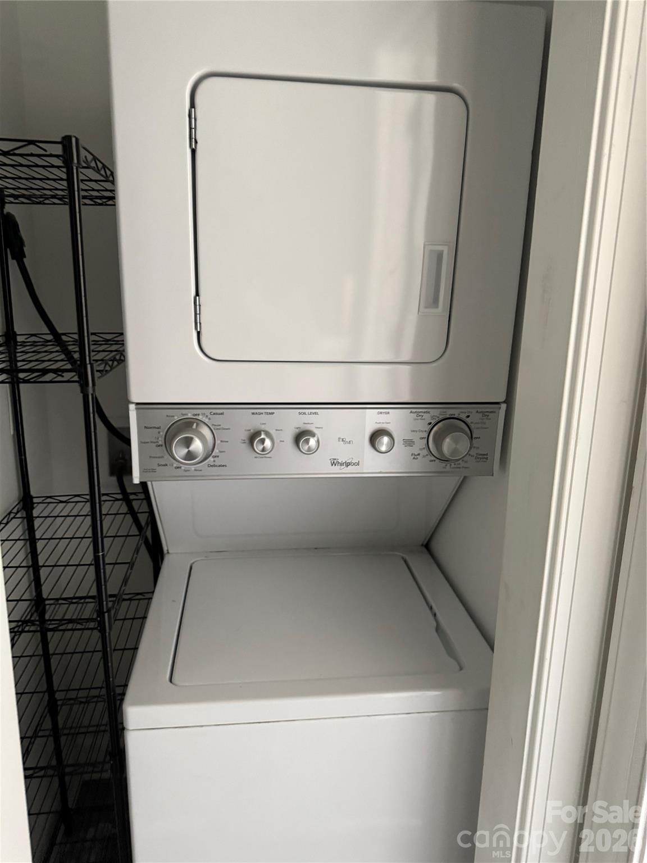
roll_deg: -1.6
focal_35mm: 24
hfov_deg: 56.8
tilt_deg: -11.6
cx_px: 324
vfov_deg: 71.6
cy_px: 432
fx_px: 598
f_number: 1.78
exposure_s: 1/41
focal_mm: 6.76
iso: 800
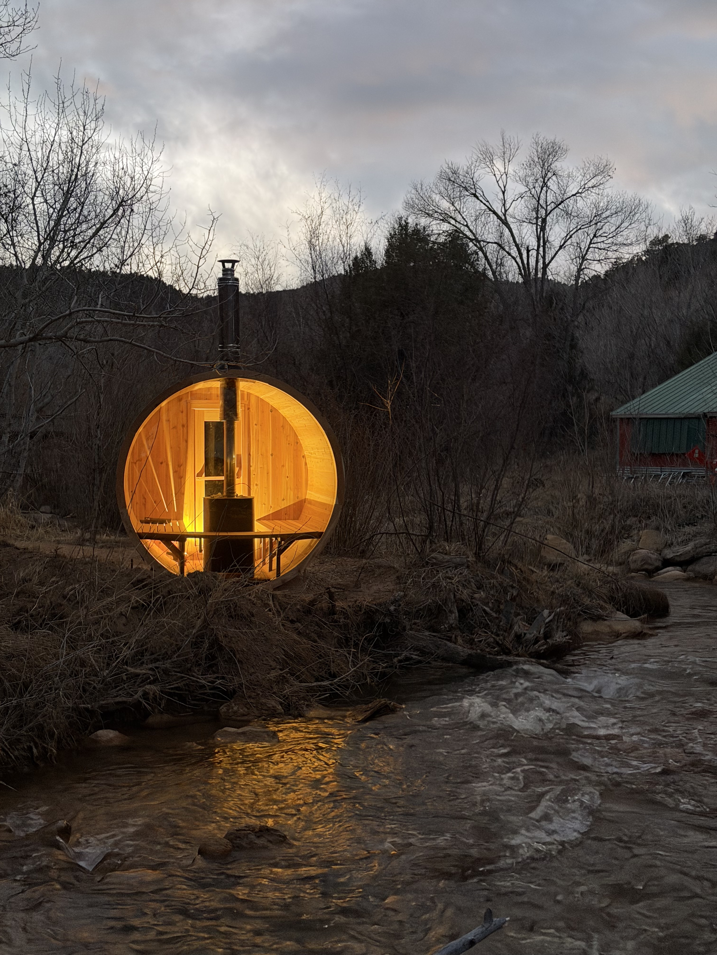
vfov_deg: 39.7
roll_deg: -0.3
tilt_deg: -1.0
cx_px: 358
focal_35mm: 48
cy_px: 478
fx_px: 1326
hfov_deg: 30.3
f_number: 1.78
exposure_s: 1/30
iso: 640
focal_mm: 6.76
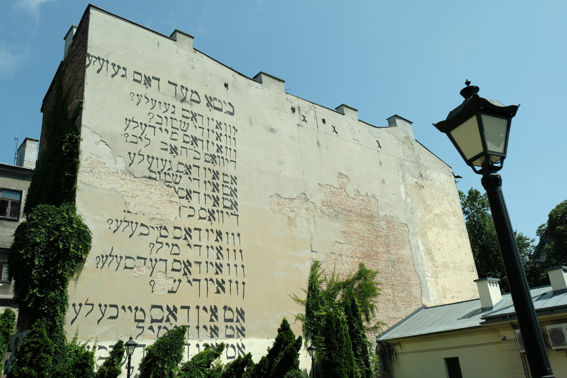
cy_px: 189
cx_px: 284
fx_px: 457
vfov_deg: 45.0
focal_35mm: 29
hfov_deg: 63.7
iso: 160
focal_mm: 19.4
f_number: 5.6
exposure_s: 1/600
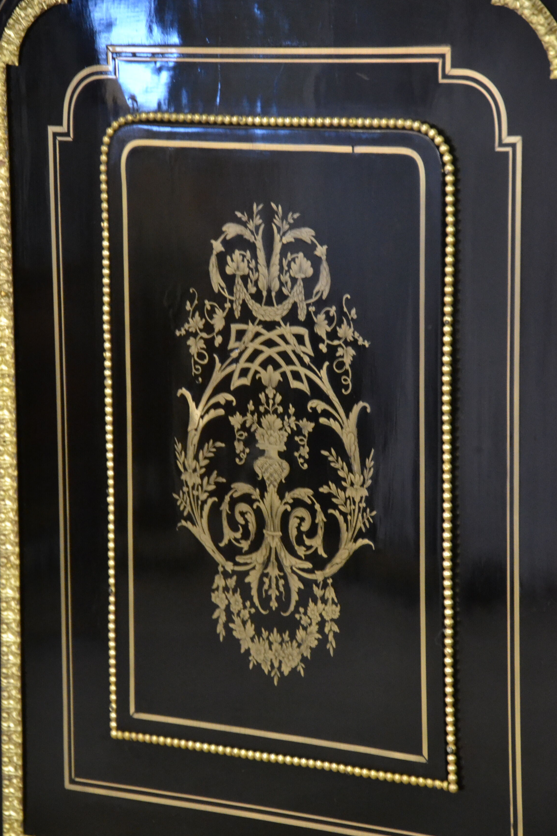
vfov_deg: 13.0
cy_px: 418
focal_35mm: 159
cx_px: 279
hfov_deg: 8.7
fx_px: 3679
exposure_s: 1/13
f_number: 5.6
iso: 3200
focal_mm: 105
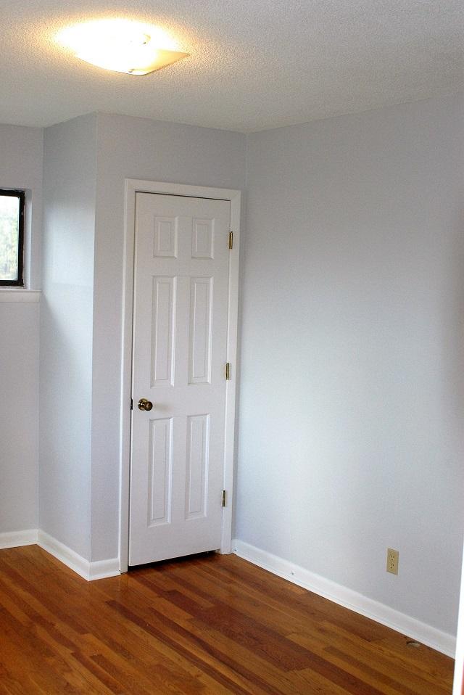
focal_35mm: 42
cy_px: 348
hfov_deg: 31.9
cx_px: 232
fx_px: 811
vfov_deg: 46.4
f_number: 5.6
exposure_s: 1/150
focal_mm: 28
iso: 1600
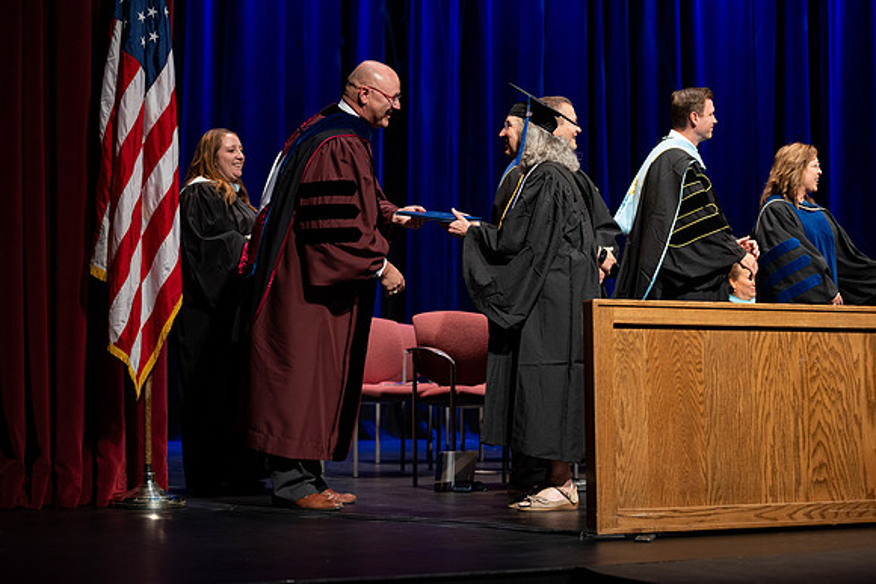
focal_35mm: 70
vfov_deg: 19.5
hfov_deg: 28.8
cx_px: 438
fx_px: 1704
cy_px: 292
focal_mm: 70
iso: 640
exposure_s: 1/250
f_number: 2.8
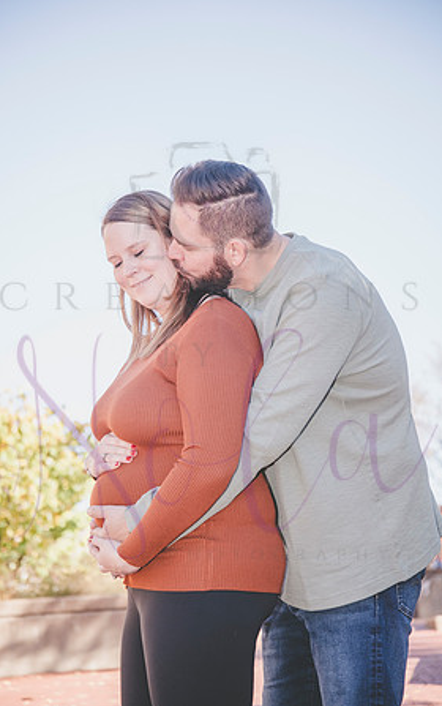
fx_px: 1578
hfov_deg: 15.9
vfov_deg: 25.2
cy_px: 352
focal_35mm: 82
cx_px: 210
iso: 640
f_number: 4.5
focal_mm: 80
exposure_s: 1/640
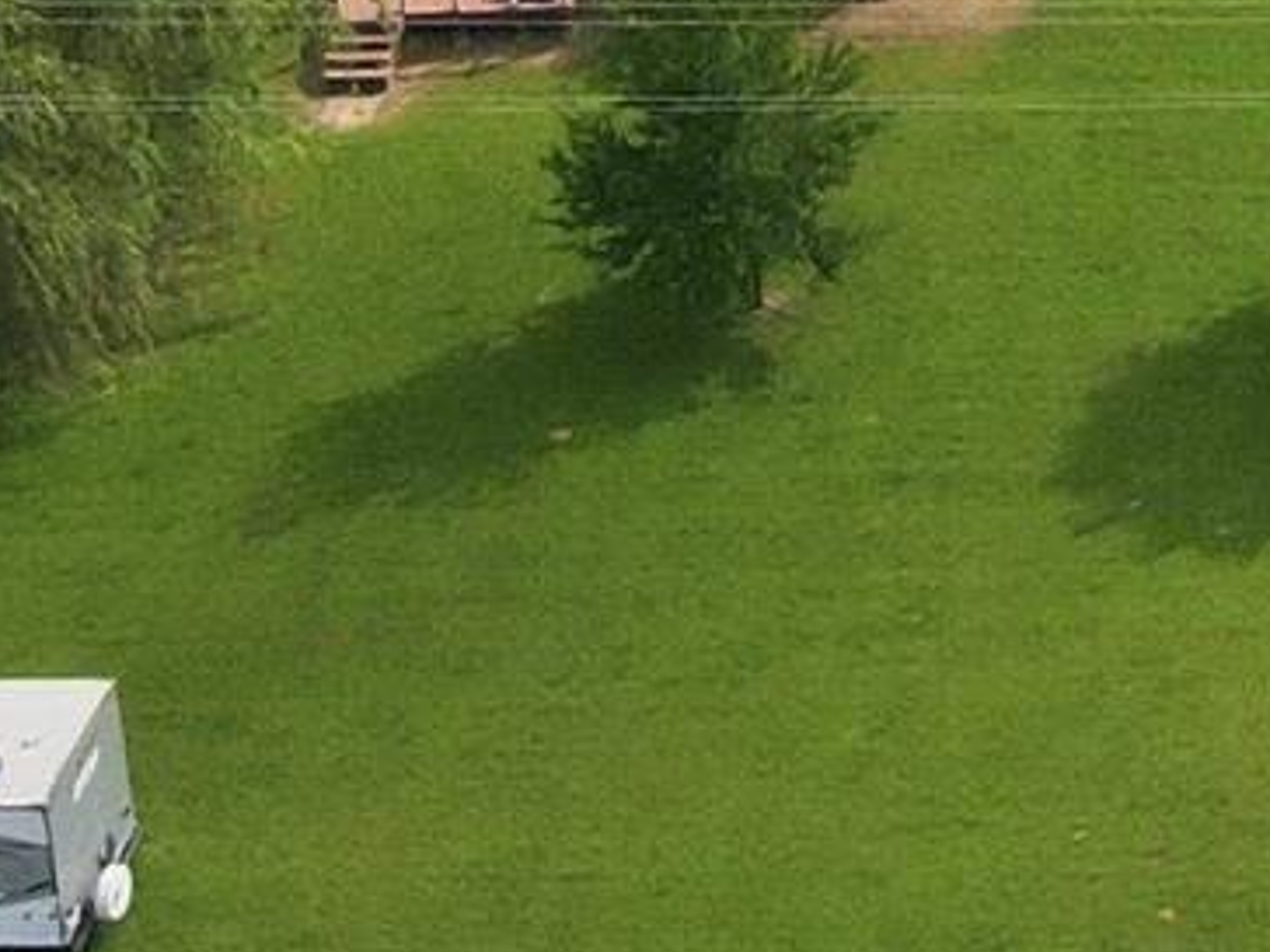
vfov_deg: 8.3
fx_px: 6054
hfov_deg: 10.4
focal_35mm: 165
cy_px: -1275
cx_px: 3035
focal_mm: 4.5
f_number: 2.8
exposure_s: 1/640
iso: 100
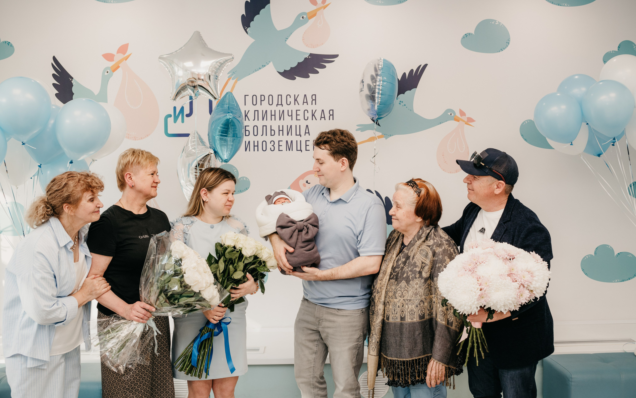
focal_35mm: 36
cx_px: 319
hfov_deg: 54.0
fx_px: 624
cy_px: 203
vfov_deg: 35.3
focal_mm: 35
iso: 320
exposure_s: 1/160
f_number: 4
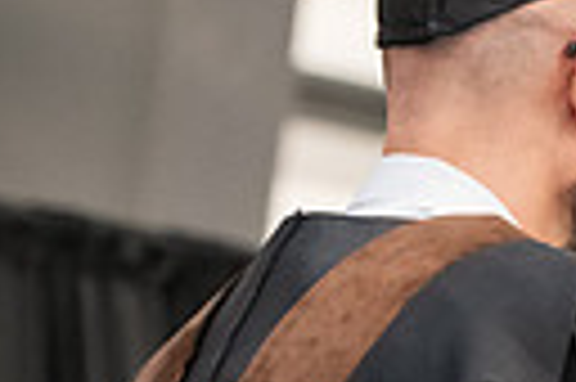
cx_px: 932
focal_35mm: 498
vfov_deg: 2.7
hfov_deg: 4.1
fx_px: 7958
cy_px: 488
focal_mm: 110
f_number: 3.5
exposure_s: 1/200
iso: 3200
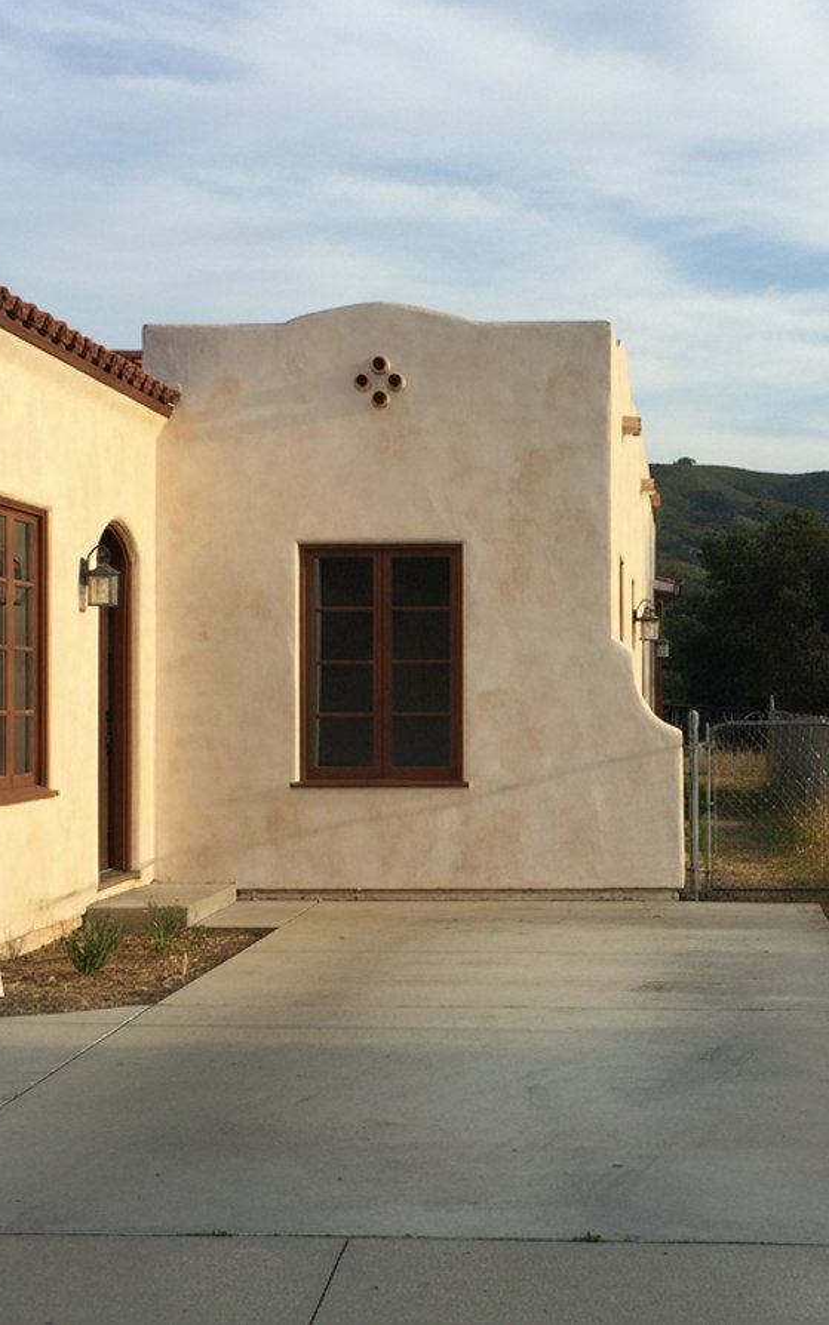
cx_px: 605
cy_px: 661
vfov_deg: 52.7
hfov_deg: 33.9
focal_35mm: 37
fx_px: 1337
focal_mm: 5.7
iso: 669
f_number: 1.6
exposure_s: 1/1319
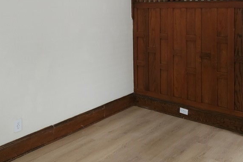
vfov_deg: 29.9
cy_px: 16
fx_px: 290
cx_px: 126
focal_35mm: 43
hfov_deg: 45.4
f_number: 1.8
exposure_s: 1/60
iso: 250
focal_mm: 5.4
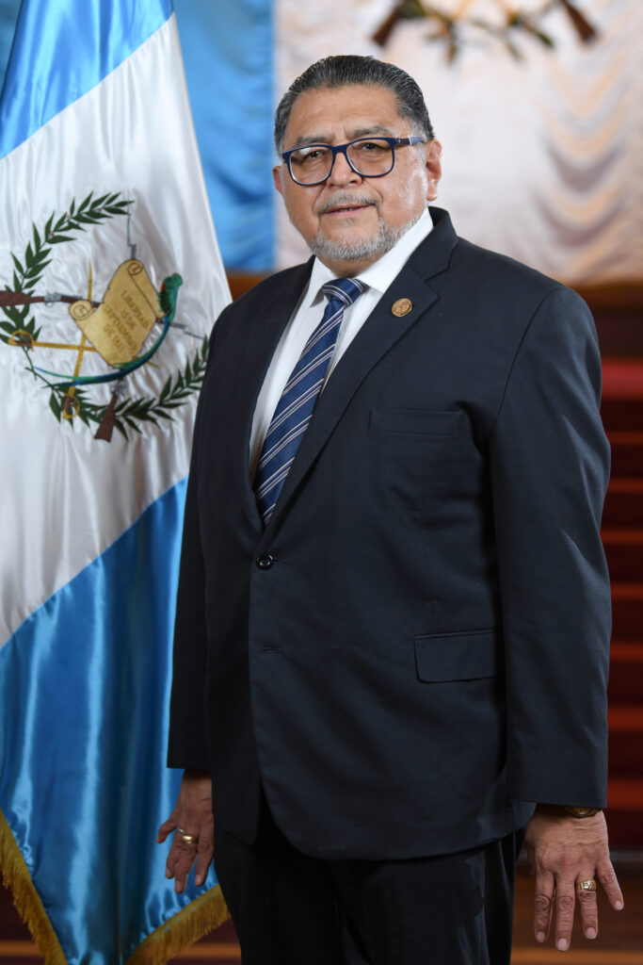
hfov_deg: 14.4
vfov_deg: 21.5
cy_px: 482
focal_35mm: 95
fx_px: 2544
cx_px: 322
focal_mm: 95
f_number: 3.5
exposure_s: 1/160
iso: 400
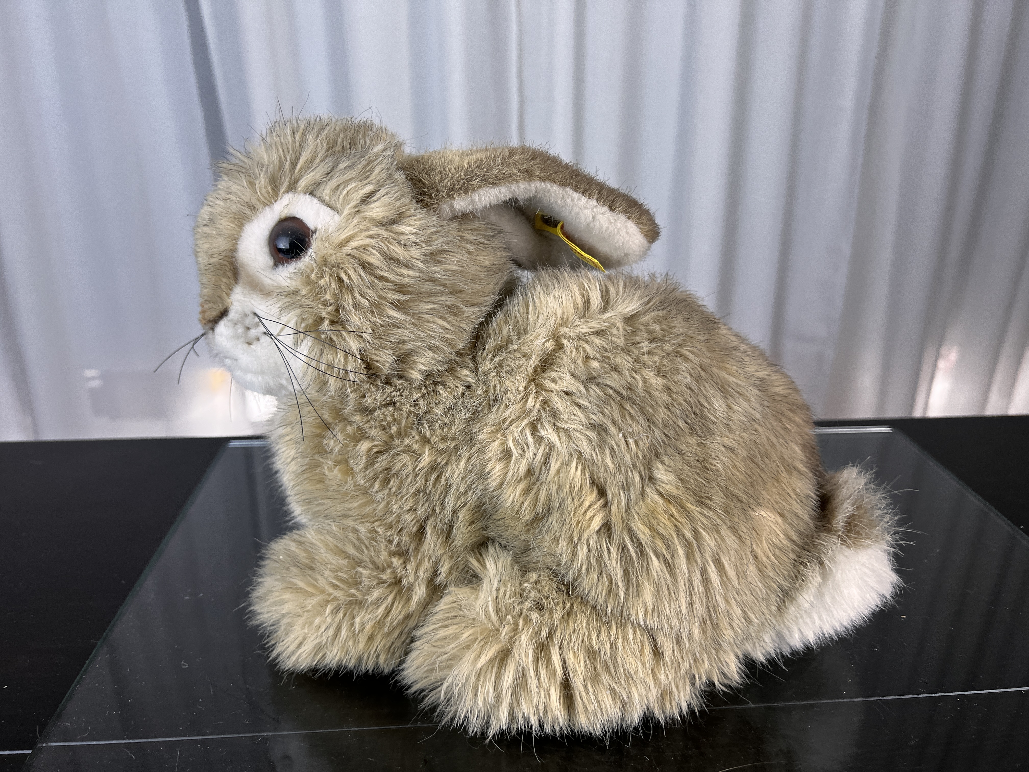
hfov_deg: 67.3
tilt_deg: -21.0
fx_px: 773
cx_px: 514
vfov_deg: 53.1
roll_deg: -1.2
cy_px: 386
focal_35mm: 26
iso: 125
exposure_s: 1/100
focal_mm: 5.7
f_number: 1.5
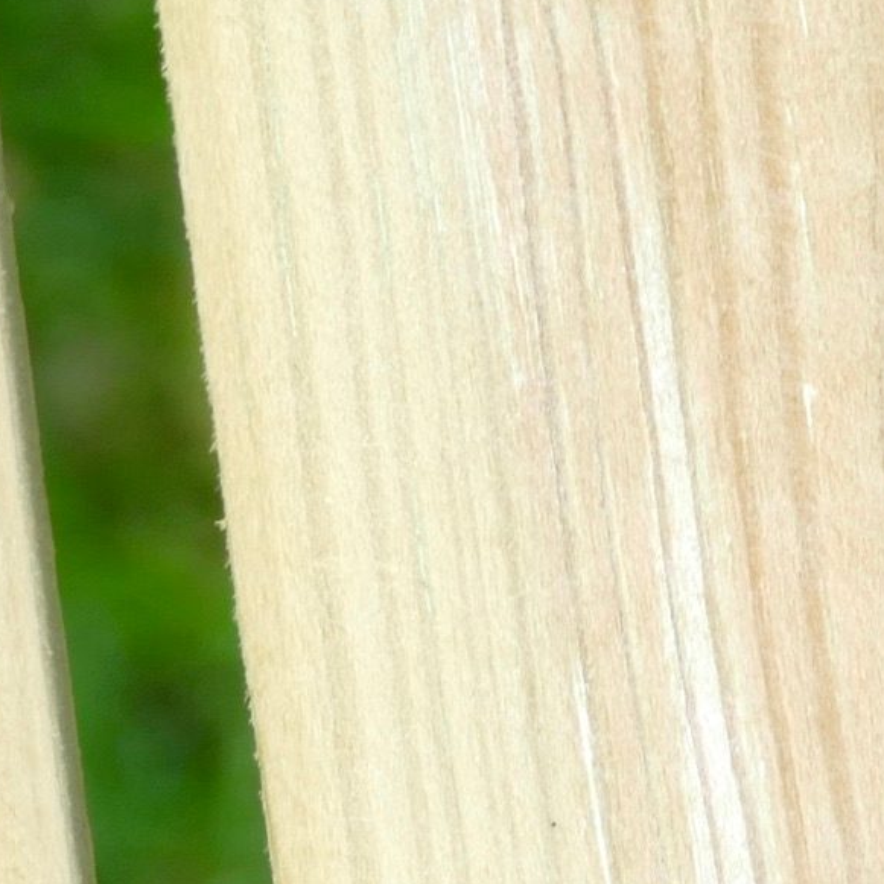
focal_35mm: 592
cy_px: 1146
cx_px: 1701
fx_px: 17104
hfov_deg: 2.9
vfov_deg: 3.0
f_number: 4.5
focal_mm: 49.07
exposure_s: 1/80
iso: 250
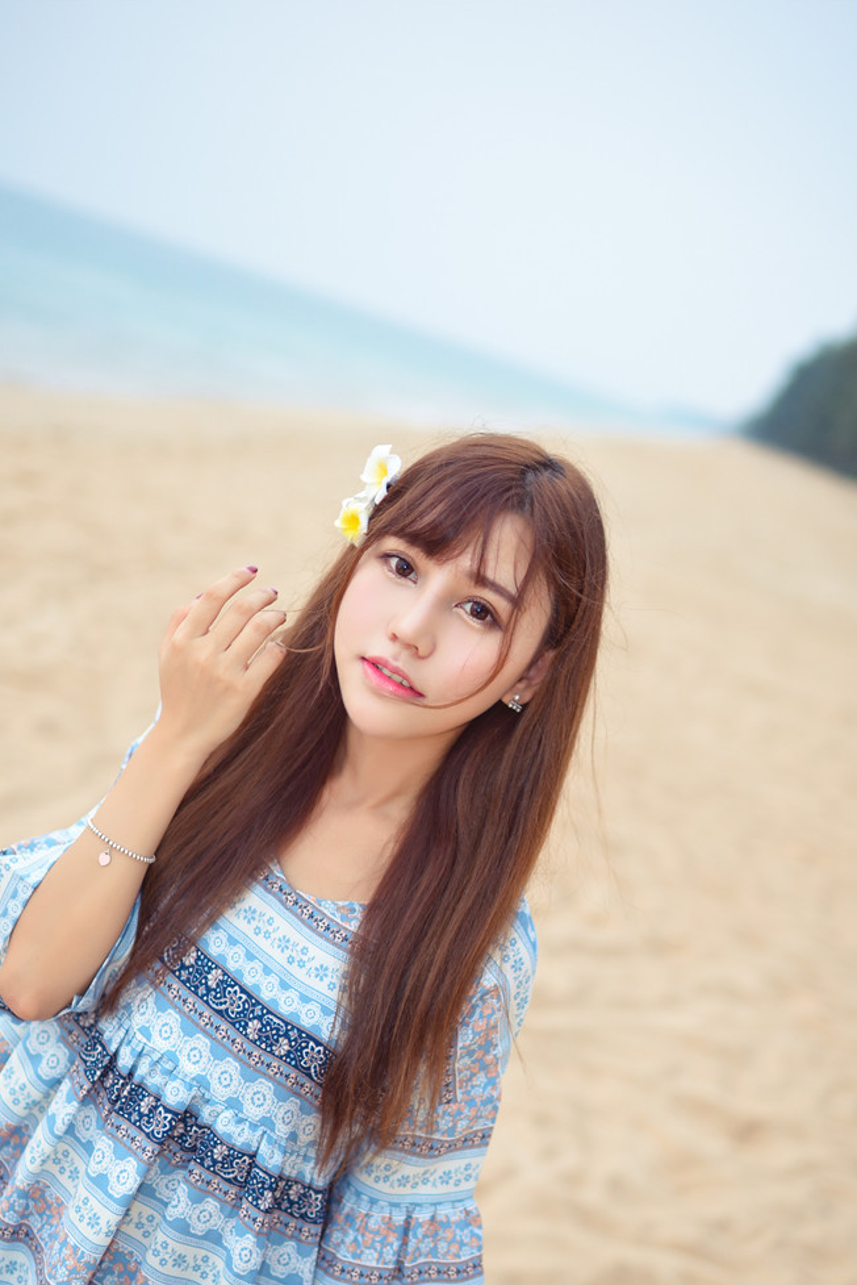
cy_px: 782
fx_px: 1534
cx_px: 422
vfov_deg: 45.1
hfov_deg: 31.2
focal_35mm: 43
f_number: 1.8
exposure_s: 1/100
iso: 400
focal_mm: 35
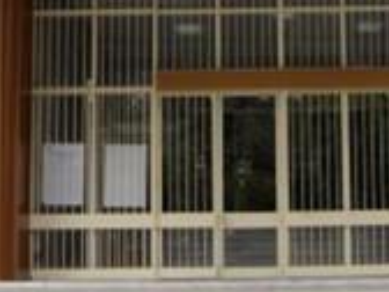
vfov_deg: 14.1
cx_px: 278
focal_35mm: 104
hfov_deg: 18.8
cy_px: 24
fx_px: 1169
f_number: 2.8
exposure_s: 1/250
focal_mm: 5.7
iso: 64
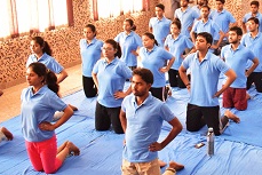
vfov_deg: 23.0
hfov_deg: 31.8
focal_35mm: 59
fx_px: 430
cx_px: 251
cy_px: 103
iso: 6400
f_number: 4.5
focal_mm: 20
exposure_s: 1/80
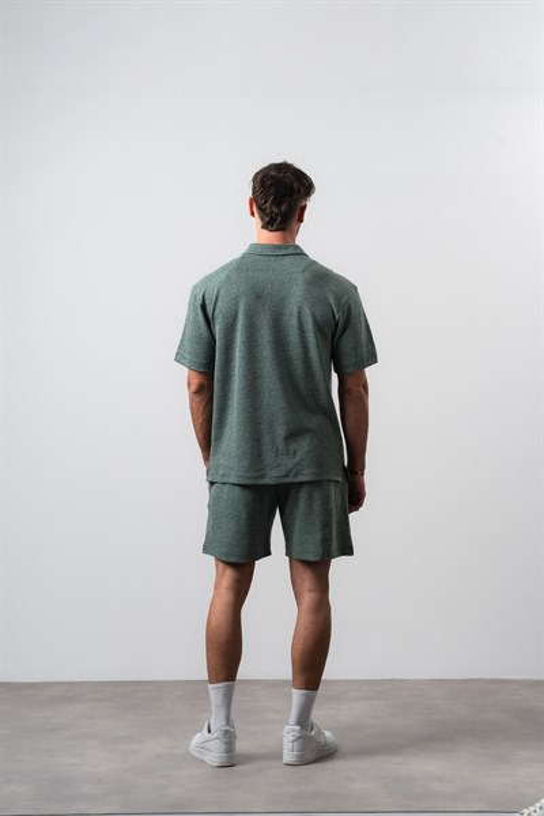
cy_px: 408
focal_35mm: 70
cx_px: 272
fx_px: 1587
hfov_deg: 19.5
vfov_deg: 28.8
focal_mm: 70
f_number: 10
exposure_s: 1/125
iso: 100
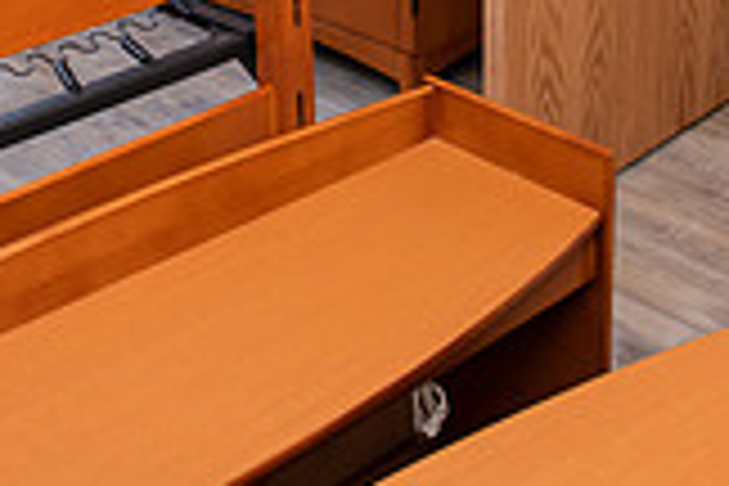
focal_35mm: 61
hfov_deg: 32.6
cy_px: -218
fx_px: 1235
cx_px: 252
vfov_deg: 19.7
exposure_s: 1/200
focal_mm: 17
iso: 500
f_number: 4
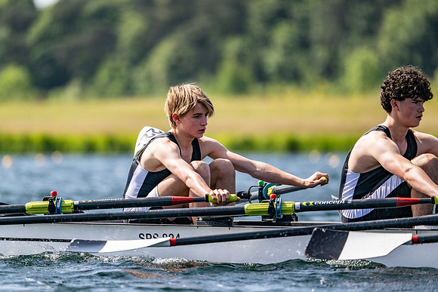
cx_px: 219
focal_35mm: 400
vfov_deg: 3.4
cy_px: 146
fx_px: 4868
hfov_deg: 5.2
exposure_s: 1/2500
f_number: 4.5
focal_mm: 400
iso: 320
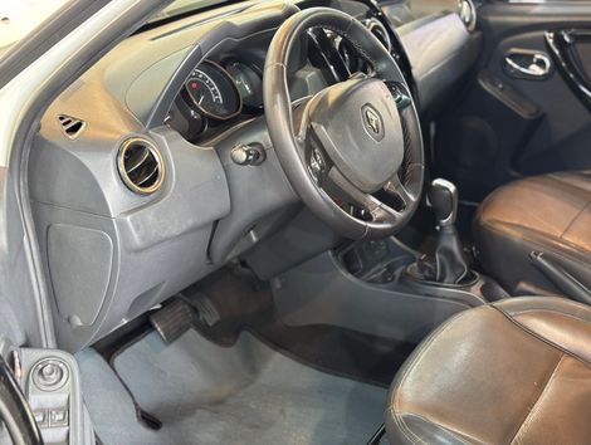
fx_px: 889
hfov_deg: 36.8
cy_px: 222
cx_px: 296
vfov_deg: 28.1
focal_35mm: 52
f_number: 1.6
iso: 160
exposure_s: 1/40
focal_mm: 5.96
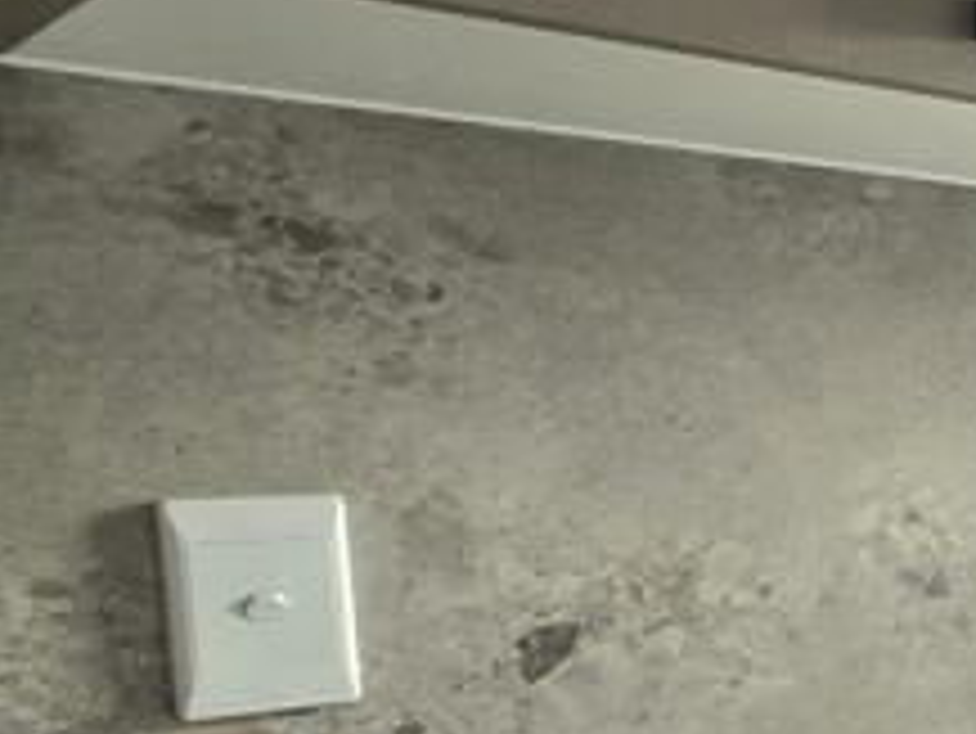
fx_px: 1354
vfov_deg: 29.6
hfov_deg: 23.6
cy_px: 594
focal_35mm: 48
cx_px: 1687
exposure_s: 1/60.2
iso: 50
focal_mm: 2.2
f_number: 2.2
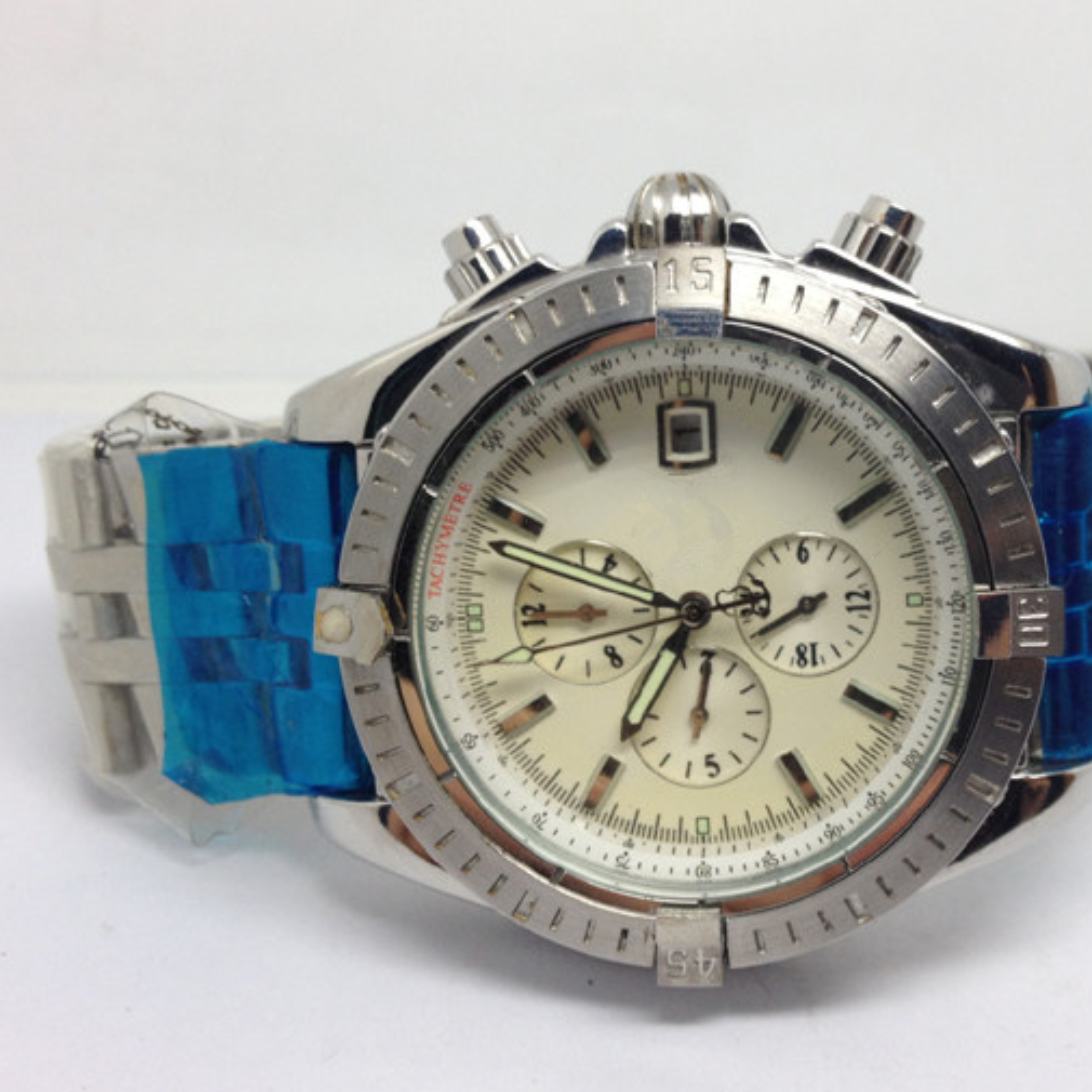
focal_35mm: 49
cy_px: 510
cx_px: 722
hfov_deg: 34.4
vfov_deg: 34.7
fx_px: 1749
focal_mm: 4.28
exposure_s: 1/104
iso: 50
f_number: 2.4
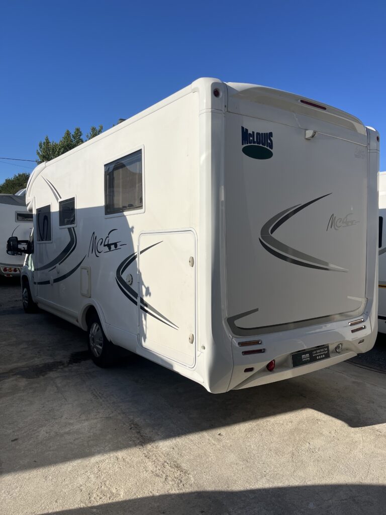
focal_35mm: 26
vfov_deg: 67.3
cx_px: 193
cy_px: 258
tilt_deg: -3.4
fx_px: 387
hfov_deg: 53.1
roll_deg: -1.7
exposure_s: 1/6494
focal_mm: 5.1
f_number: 1.6
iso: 50
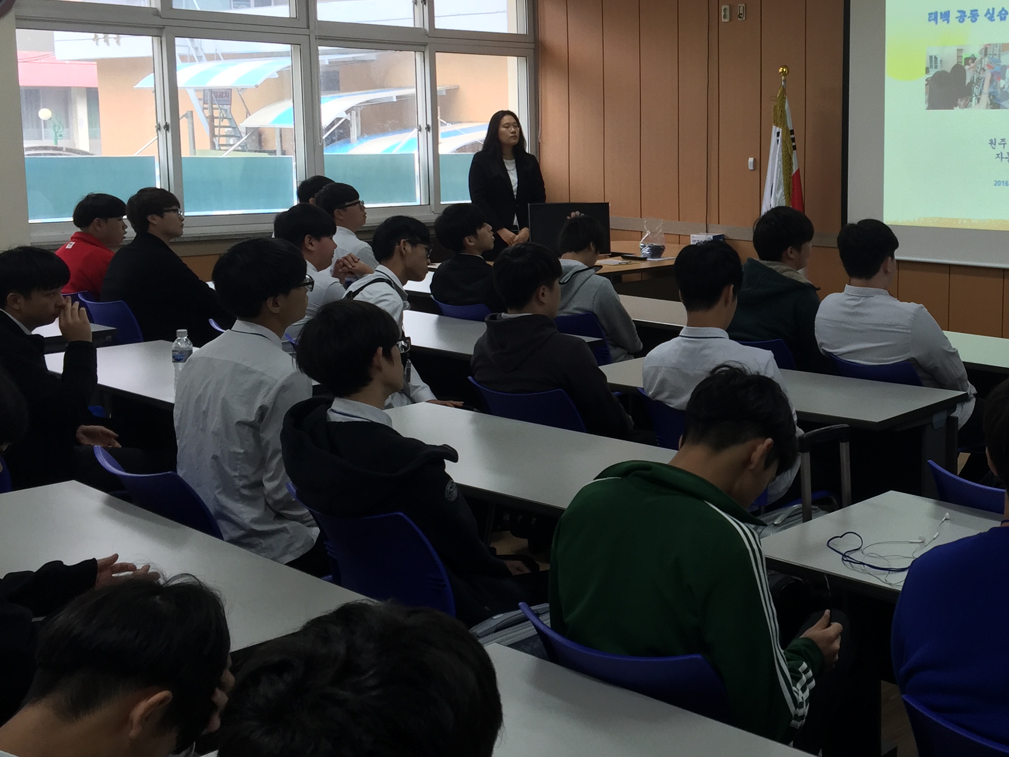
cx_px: 798
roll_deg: -1.0
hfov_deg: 39.7
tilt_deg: -7.5
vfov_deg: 31.4
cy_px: 302
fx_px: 1341
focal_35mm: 46
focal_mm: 4.15
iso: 40
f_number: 2.2
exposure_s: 1/60
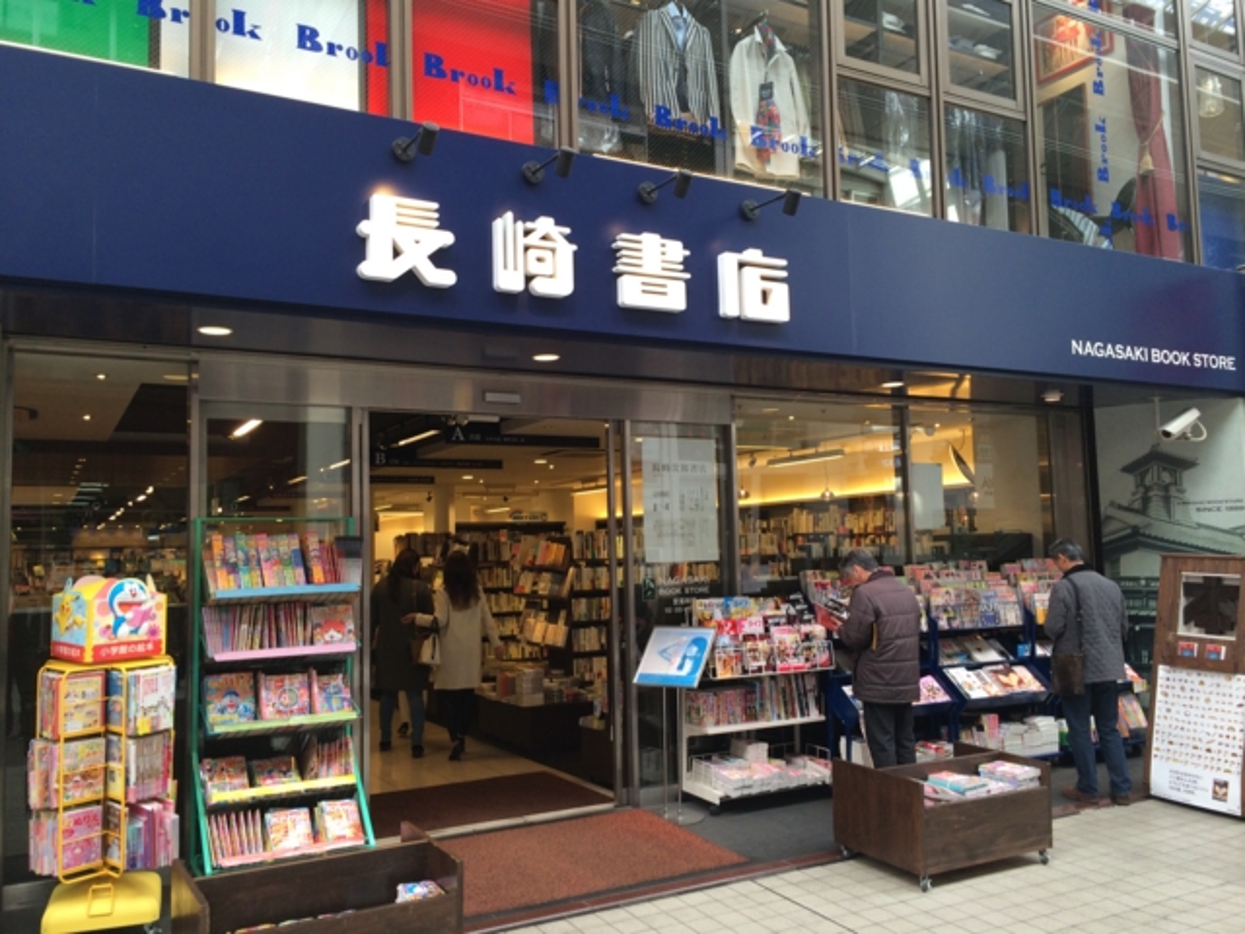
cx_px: 622
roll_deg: +1.3
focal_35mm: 29
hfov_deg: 61.7
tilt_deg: +3.6
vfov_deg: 48.2
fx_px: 1043
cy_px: 467
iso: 64
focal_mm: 4.15
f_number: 2.2
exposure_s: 1/120
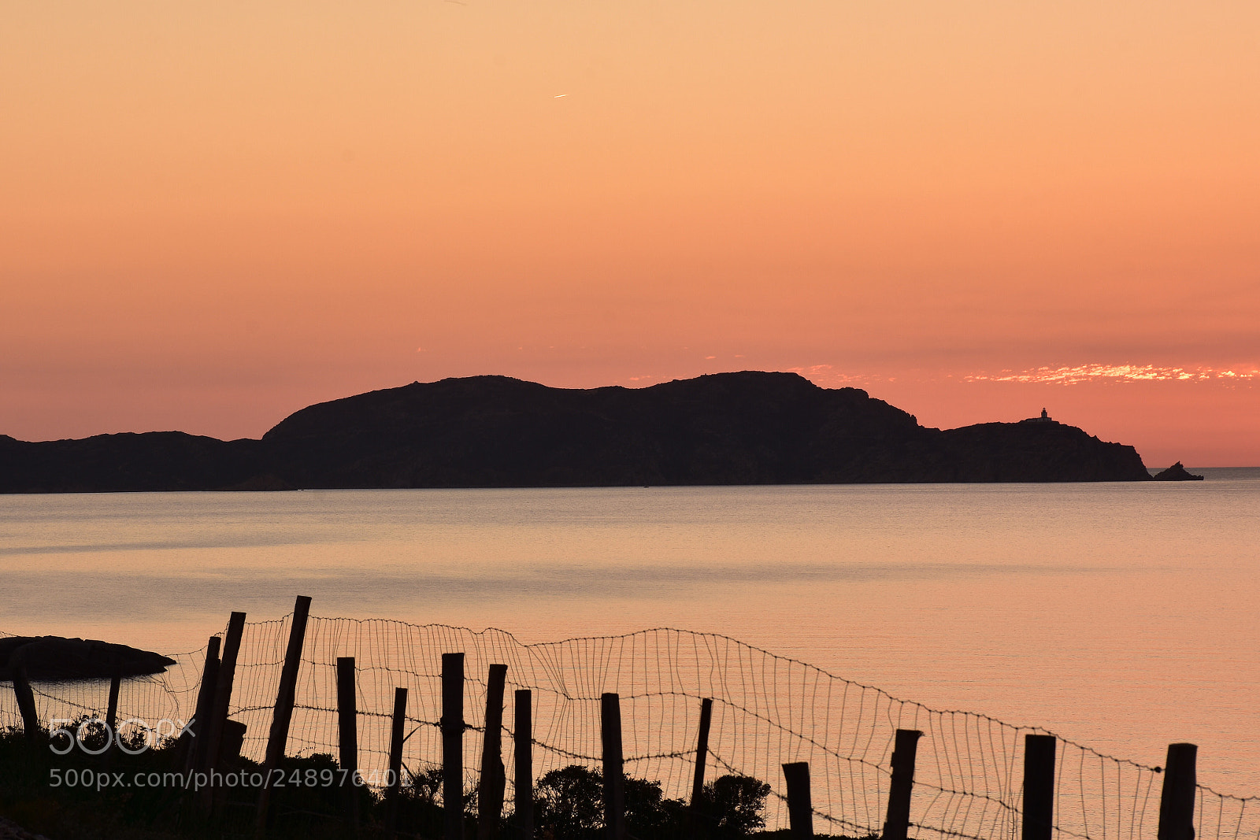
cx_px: 630
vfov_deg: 10.2
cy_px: 420
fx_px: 4725
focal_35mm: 135
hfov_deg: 15.2
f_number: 16
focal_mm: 90
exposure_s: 1/20
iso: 100
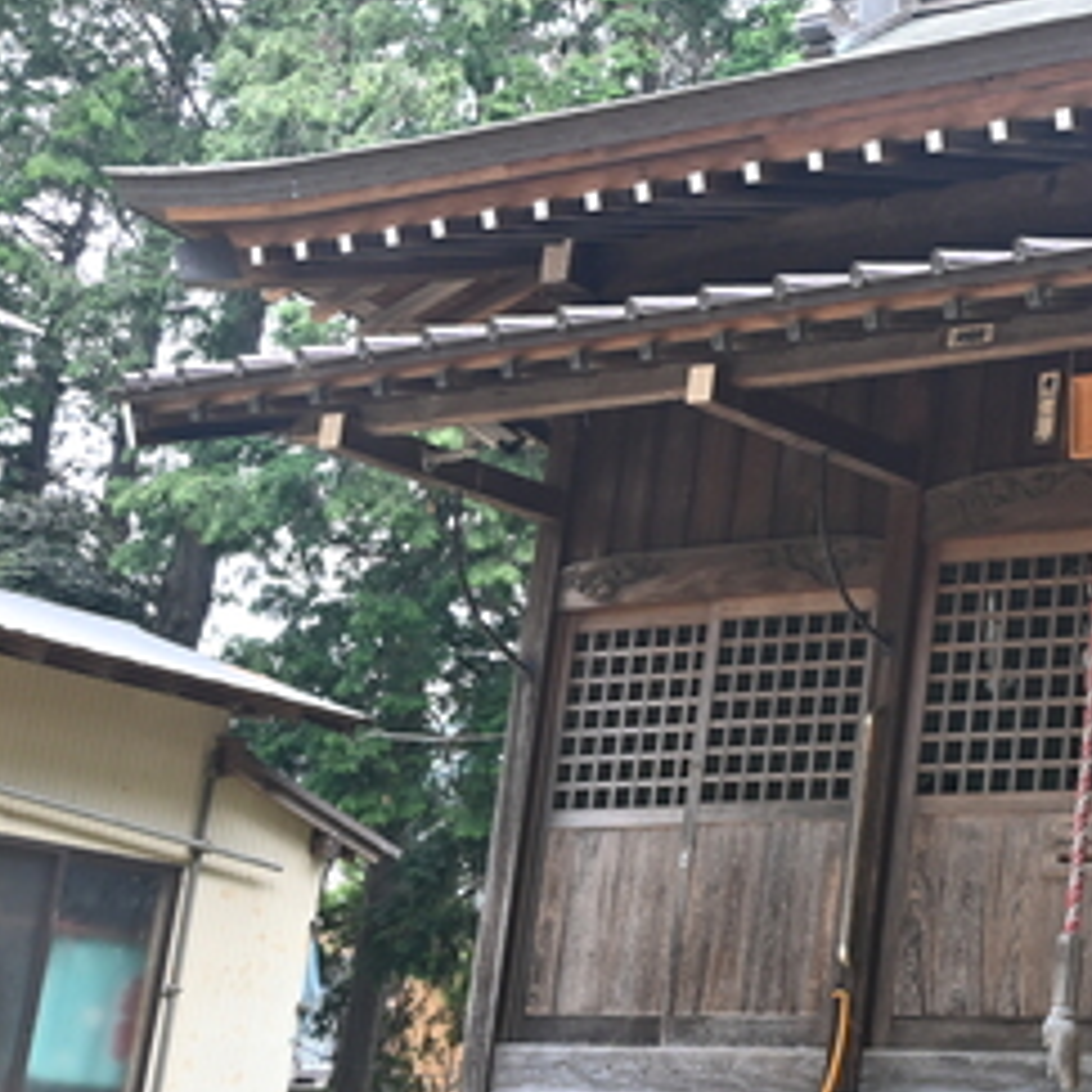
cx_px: 1434
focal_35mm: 74
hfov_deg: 21.1
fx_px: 2641
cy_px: 510
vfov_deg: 23.4
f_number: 6.3
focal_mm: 22
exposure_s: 1/40
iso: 360
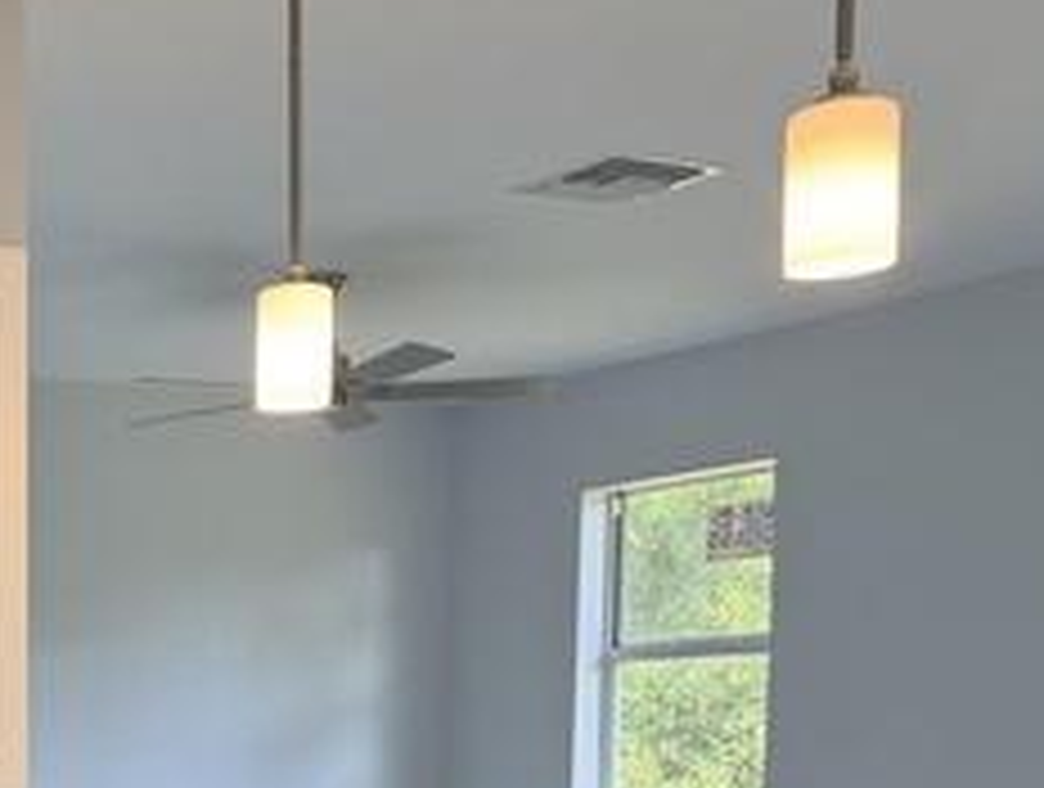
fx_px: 1995
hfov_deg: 26.8
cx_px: -124
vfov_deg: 20.6
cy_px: 982
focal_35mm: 66
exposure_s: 1/120
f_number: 1.78
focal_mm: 6.76
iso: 125
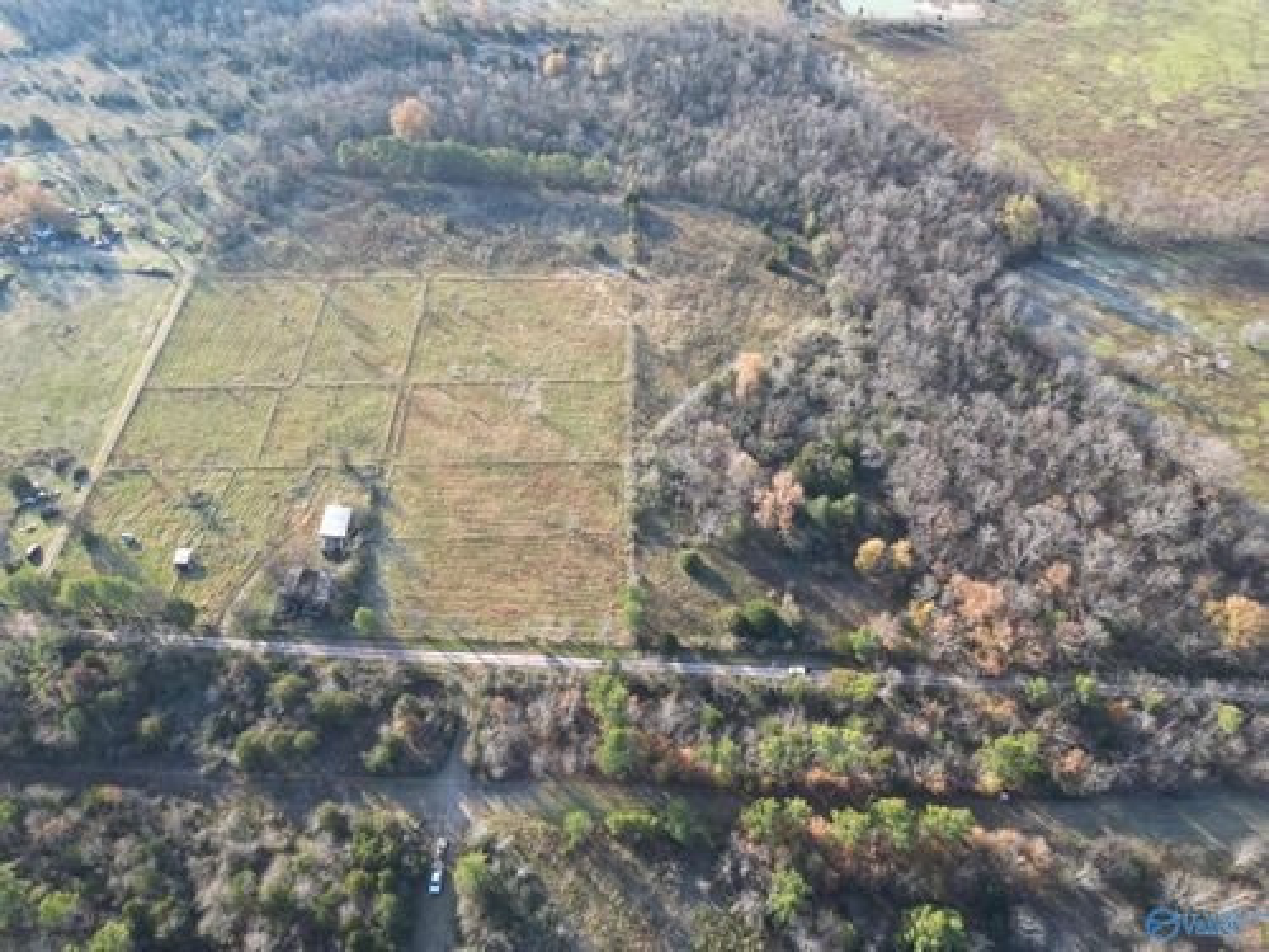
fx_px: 880
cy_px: 476
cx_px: 634
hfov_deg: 71.6
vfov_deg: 56.8
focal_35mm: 24
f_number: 1.7
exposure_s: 1/350
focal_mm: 6.72
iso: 100
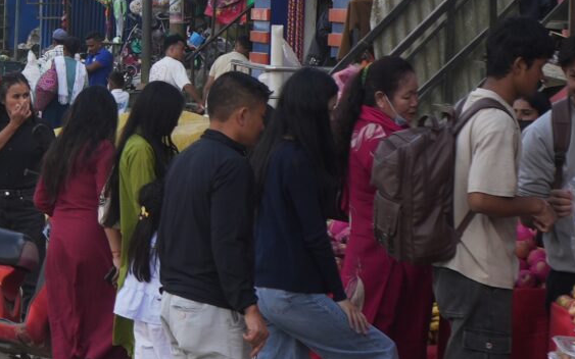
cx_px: -198
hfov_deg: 10.7
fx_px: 2978
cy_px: -88
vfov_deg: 6.9
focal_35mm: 190
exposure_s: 1/250
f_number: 5
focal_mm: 41
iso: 100
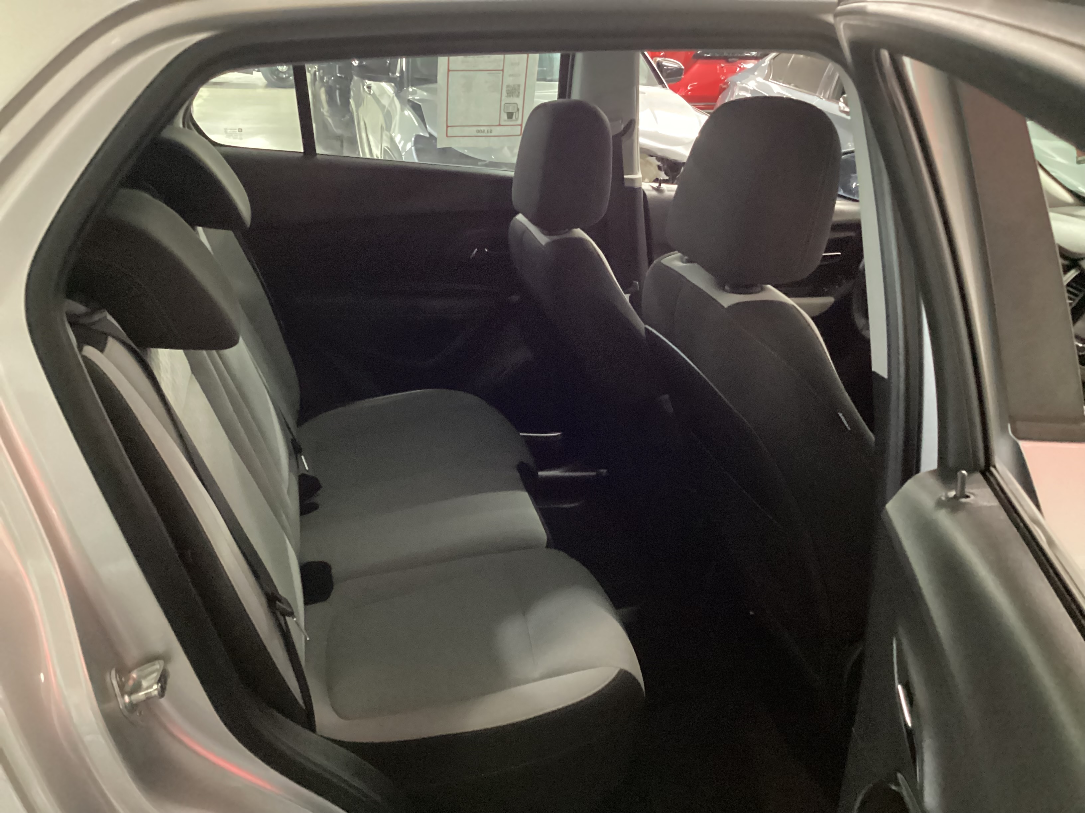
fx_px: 972
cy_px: 406
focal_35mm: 31
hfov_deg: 58.4
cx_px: 542
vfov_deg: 45.4
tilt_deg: -25.1
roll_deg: -2.3
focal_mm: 3.3
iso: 800
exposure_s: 1/17
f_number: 2.4
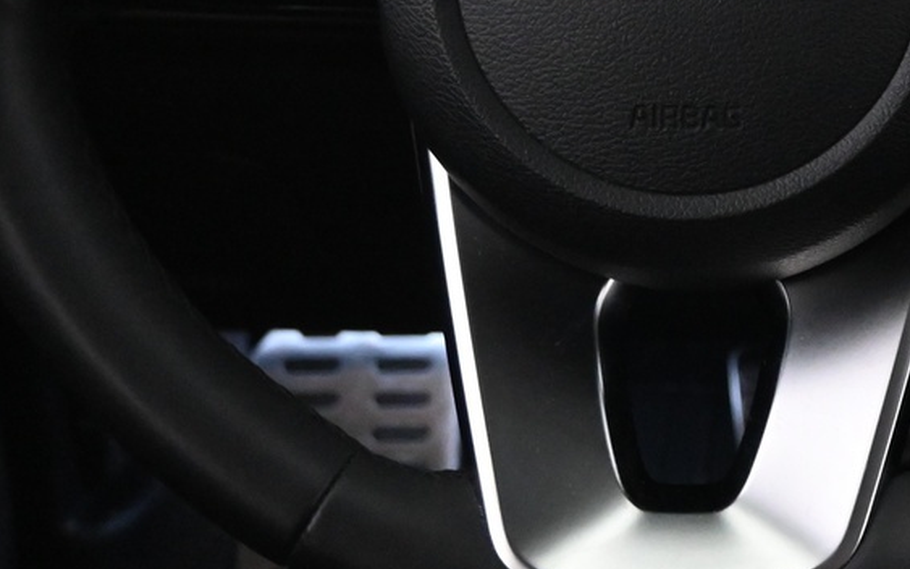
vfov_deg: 14.5
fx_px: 2183
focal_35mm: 88
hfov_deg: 22.1
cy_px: -73
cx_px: 1036
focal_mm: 20
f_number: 3.8
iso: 4000
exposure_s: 1/30
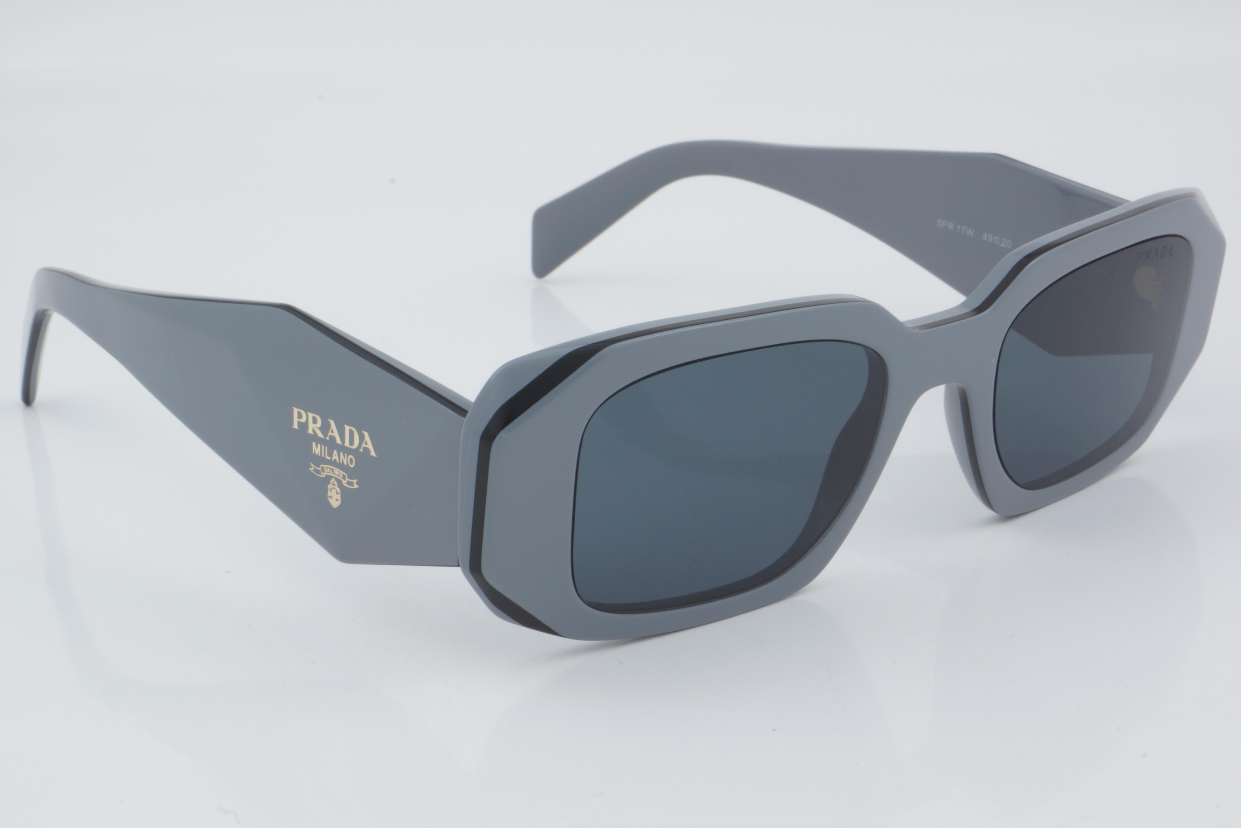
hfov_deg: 27.0
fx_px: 2585
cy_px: 414
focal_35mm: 75
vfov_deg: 18.2
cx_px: 620
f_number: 32
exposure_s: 1/3
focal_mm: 50
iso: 100
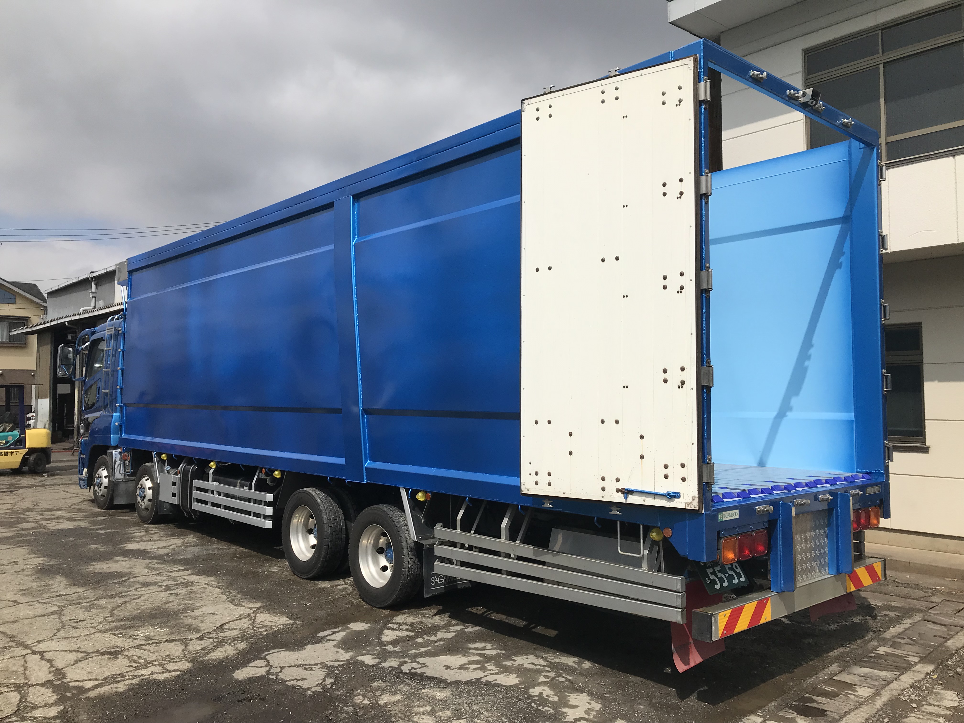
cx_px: 482
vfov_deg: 49.7
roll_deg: -0.7
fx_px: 780
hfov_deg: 63.4
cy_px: 362
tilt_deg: +3.2
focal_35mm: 28
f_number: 1.8
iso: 20
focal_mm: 3.99
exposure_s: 1/5650
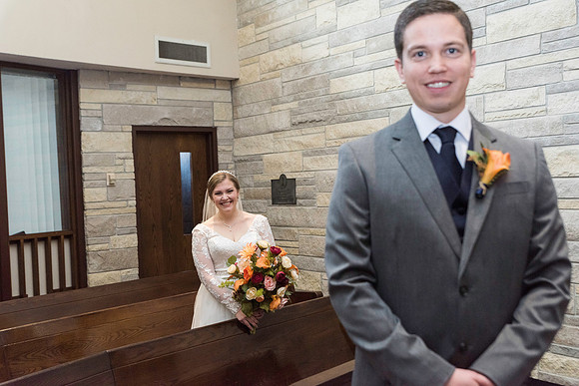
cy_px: 193
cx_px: 290
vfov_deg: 33.4
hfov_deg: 48.4
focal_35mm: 40
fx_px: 643
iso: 1250
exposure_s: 1/160
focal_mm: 40
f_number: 4.5
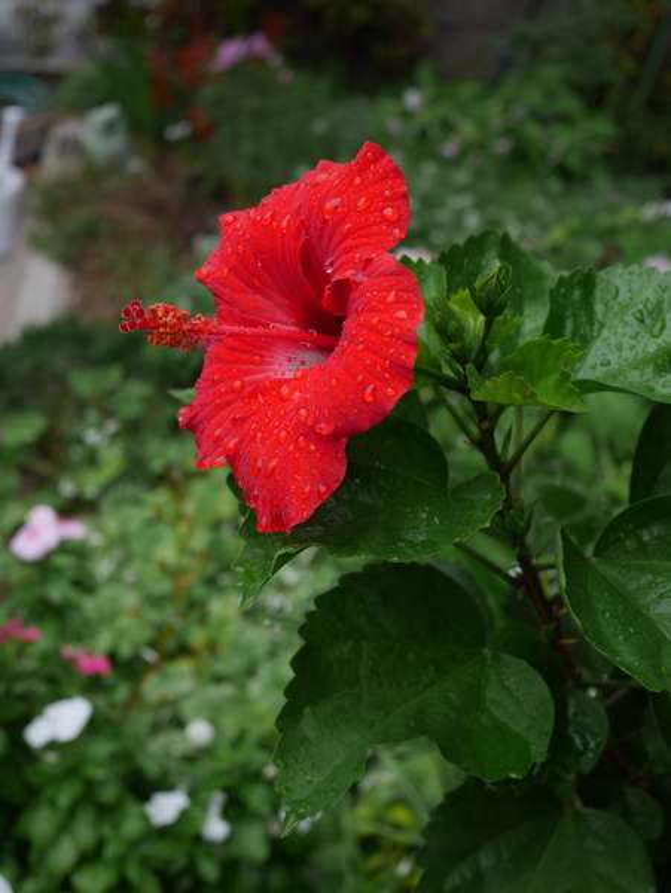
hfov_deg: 28.1
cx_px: 336
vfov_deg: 36.8
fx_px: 1342
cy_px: 446
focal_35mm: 52
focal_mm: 26
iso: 200
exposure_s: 1/100
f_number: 5.3
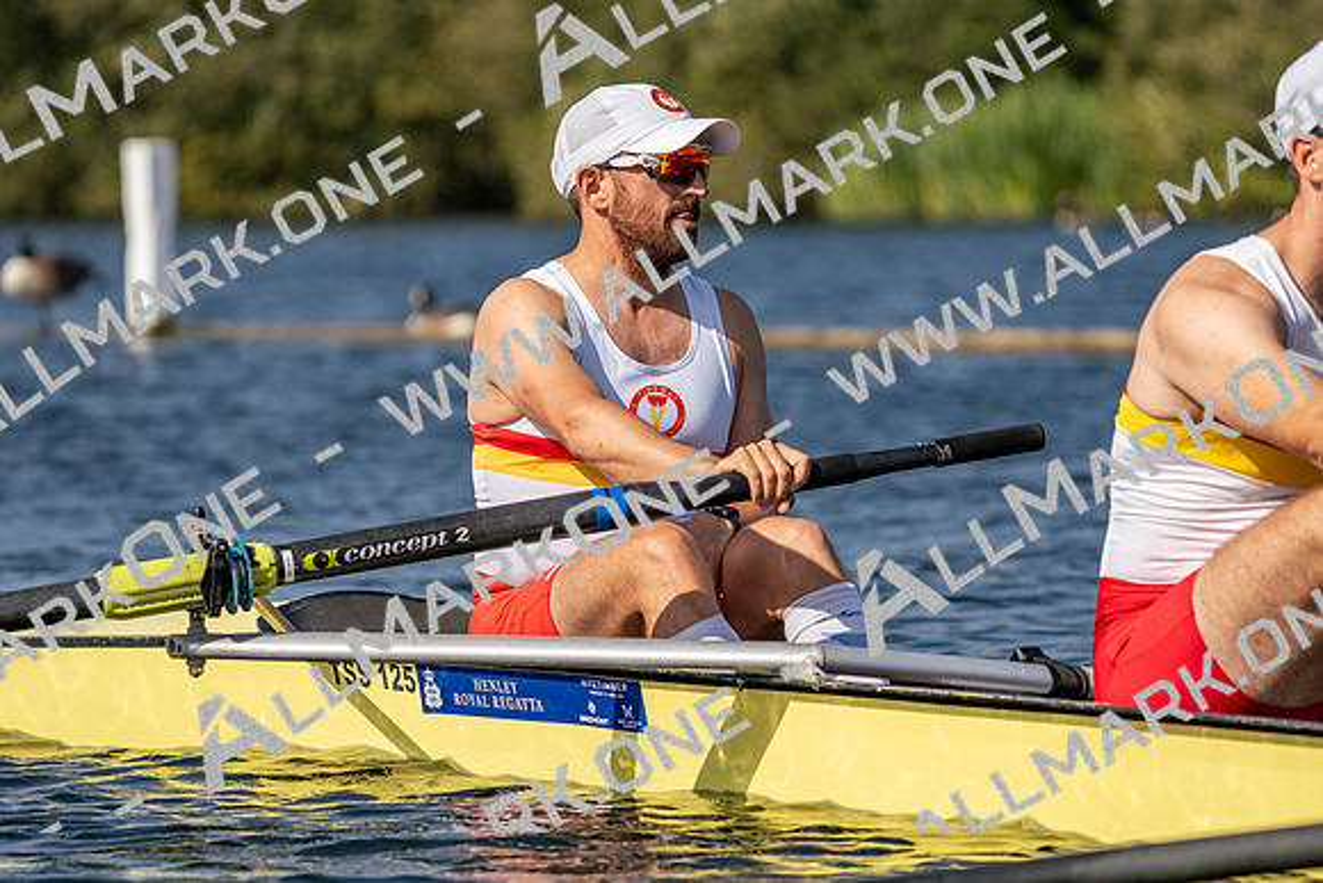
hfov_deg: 7.7
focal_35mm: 266
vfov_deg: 5.2
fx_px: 9777
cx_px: 662
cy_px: 442
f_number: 5.6
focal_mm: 266
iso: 125
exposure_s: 1/1600
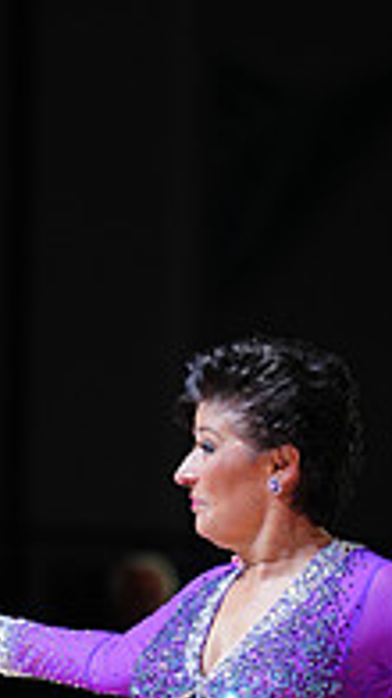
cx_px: 479
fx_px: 8089
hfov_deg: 2.8
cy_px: 890
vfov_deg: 4.9
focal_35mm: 437
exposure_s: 1/400
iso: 500
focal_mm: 141
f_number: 2.8
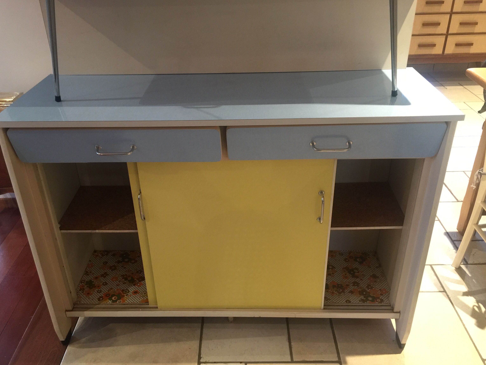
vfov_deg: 45.4
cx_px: 234
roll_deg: +0.1
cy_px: 177
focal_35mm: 31
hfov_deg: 58.3
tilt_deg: -30.3
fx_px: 435
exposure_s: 1/8
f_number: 2.2
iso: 125
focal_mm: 4.15
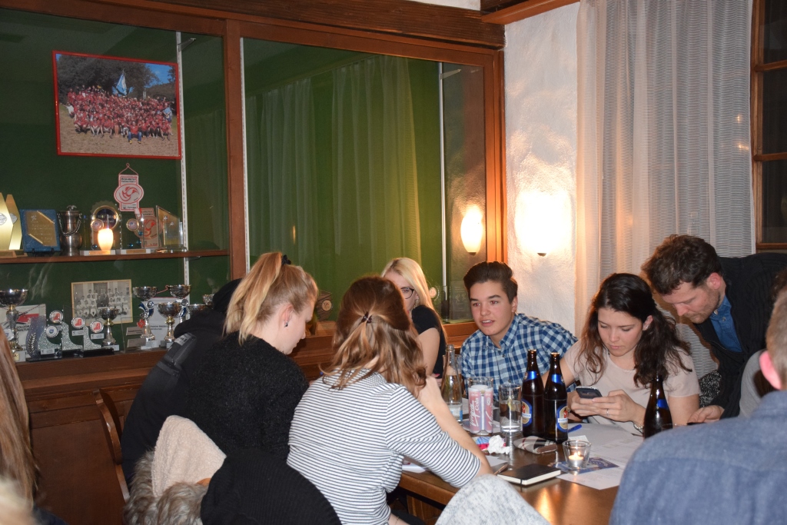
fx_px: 885
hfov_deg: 47.9
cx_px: 394
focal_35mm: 40
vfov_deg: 33.0
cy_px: 262
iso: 2500
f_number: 4
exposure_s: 1/60
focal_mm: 27
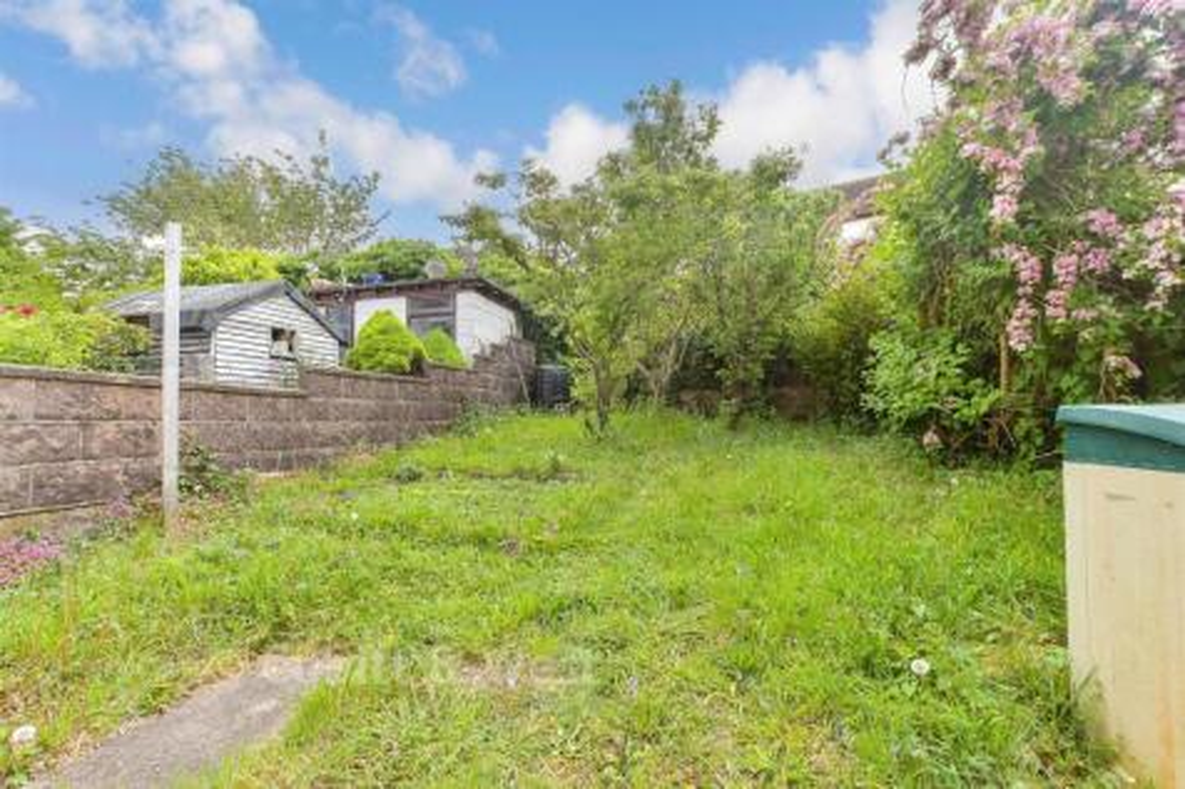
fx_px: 494
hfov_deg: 100.4
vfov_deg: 77.3
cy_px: 394
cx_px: 592
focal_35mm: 15
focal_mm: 10
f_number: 8
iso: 160
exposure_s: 1/60
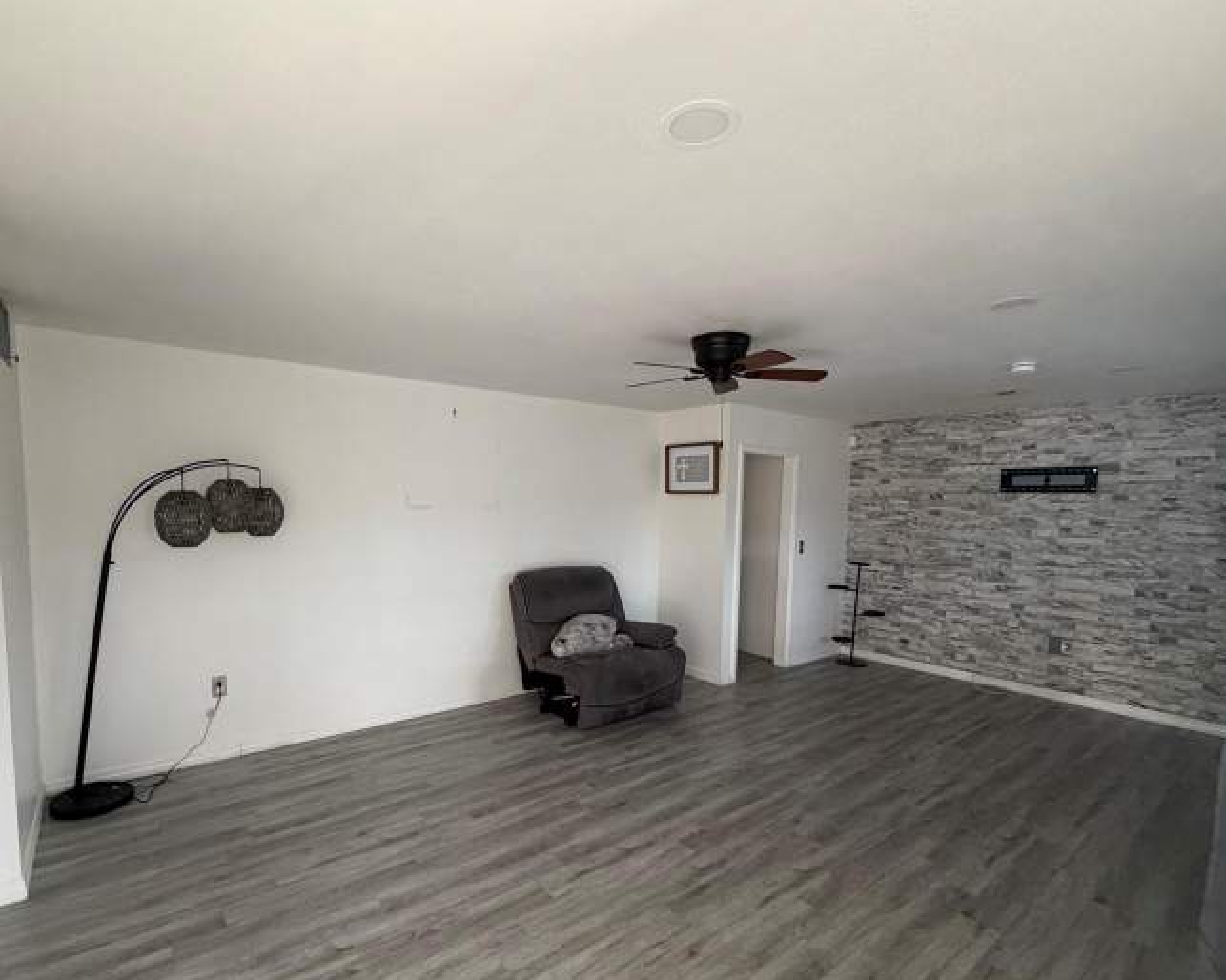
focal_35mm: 17
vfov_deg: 76.6
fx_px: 617
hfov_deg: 89.6
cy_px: 553
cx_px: 580
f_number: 2.2
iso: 320
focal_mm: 2.22
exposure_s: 1/60
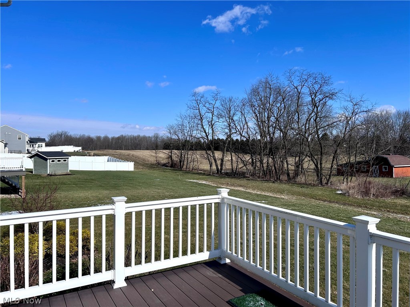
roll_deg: +0.2
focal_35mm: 26
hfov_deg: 67.3
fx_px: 308
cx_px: 205
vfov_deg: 53.1
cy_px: 154
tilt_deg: -0.3
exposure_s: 1/8000
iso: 50
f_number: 1.5
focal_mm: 5.7
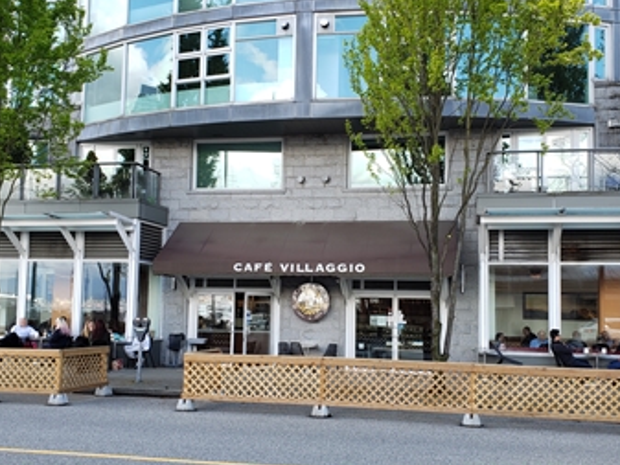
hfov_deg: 50.1
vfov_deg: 38.6
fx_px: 663
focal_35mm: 37
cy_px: 263
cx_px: 331
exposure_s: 1/185
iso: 50
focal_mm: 4.3
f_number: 2.4
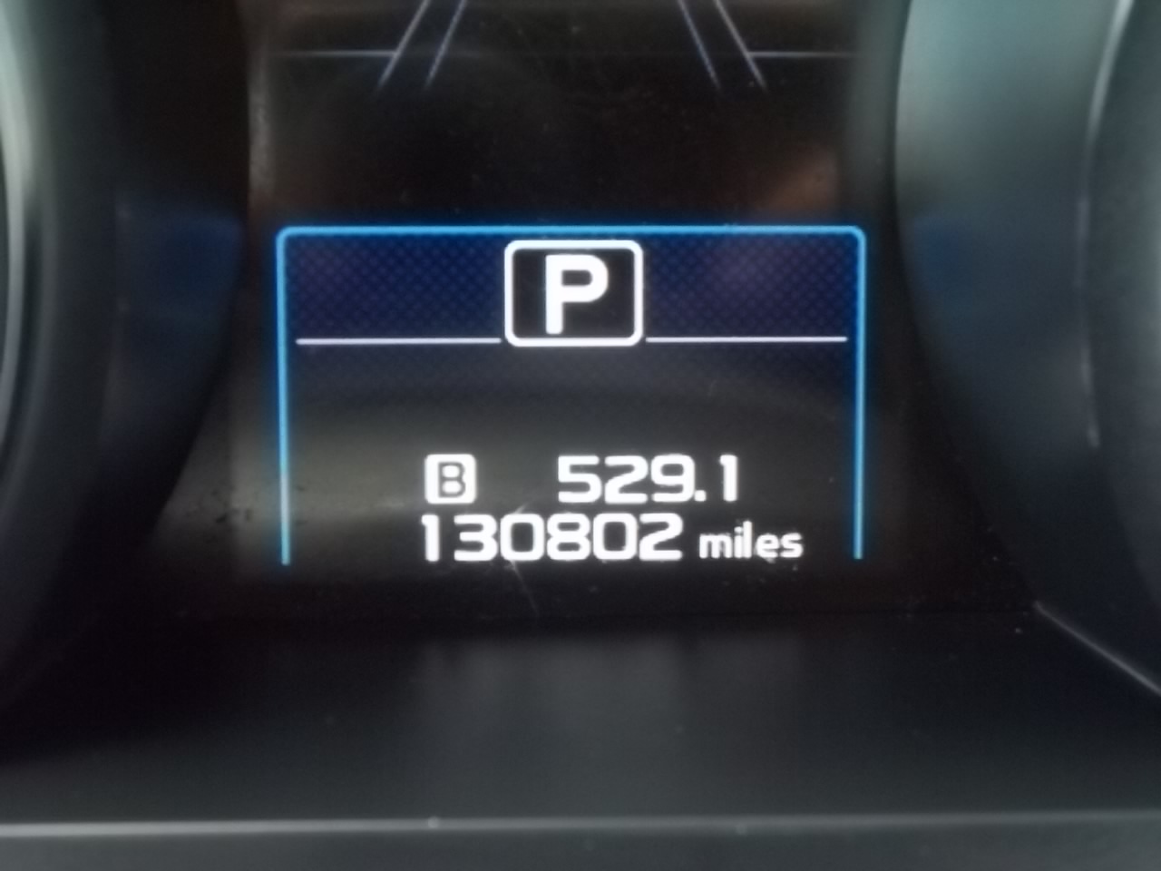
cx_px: 580
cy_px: 436
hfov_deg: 27.4
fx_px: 2381
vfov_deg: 20.7
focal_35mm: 71
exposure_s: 1/10
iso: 320
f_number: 5.9
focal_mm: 12.67
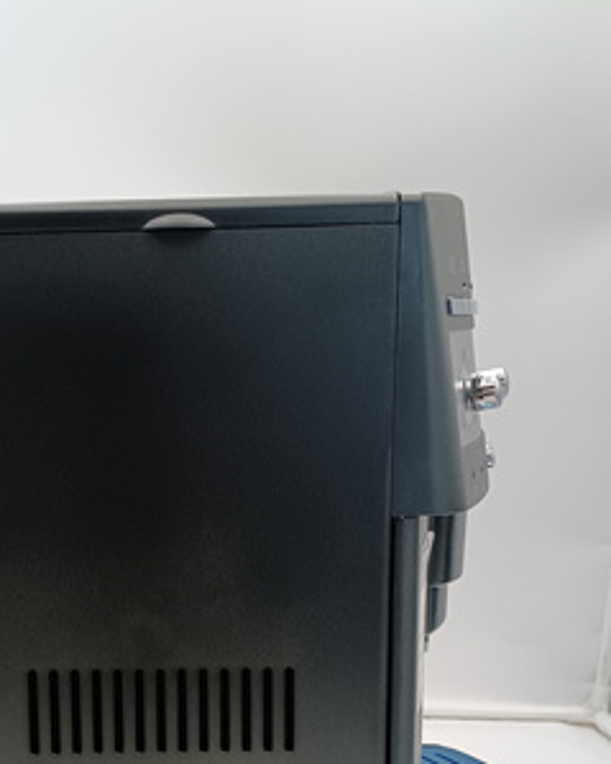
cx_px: 143
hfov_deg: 29.2
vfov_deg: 35.8
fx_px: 1153
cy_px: 577
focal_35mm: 51
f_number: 1.8
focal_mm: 4.81
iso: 142
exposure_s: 1/121
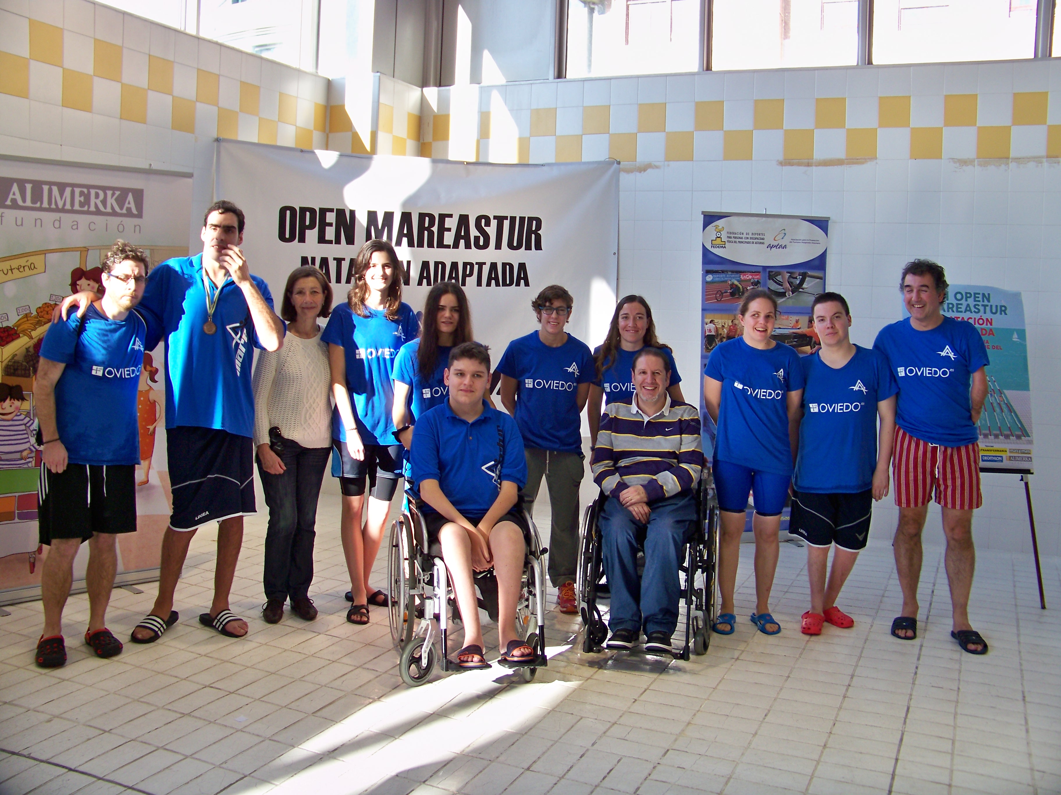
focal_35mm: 33
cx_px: 530
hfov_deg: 55.4
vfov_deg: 42.9
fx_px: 1011
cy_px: 398
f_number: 2.8
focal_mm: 5.85
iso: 80
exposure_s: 1/80
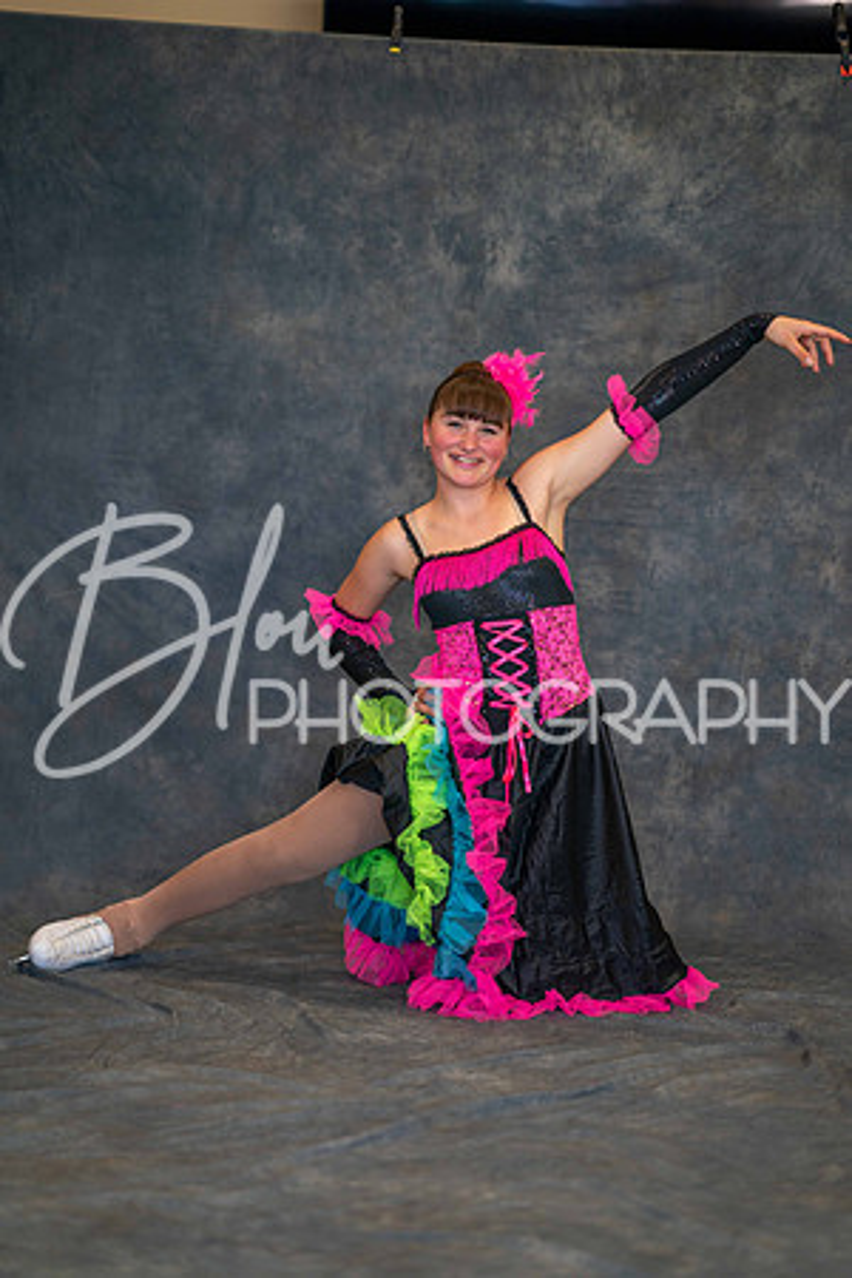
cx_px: 426
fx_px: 3017
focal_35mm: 85
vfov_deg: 23.9
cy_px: 639
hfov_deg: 16.1
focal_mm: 85
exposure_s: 1/250
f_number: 1.6
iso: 400
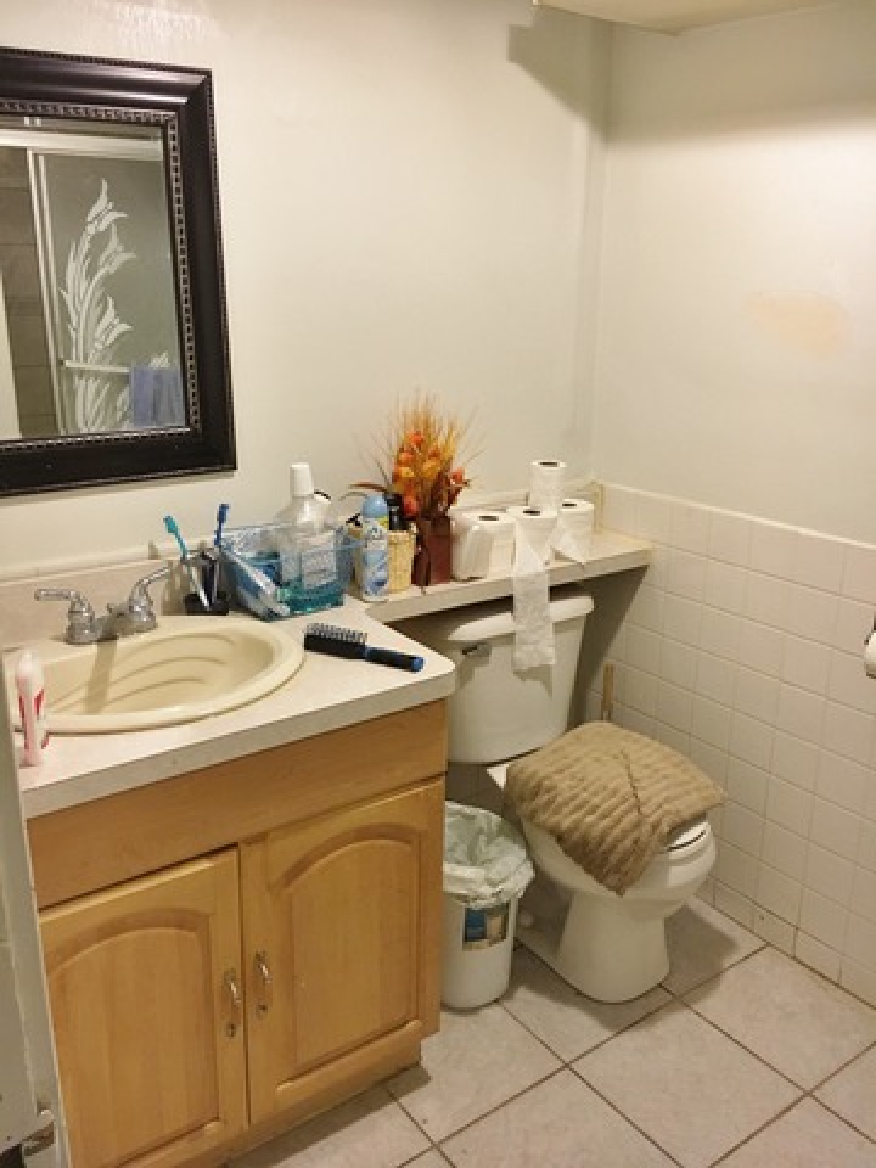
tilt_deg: -17.2
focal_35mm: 29
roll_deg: +0.2
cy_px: 584
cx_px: 438
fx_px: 979
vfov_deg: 61.7
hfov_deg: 48.2
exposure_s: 1/30
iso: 160
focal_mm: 4.15
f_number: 2.2
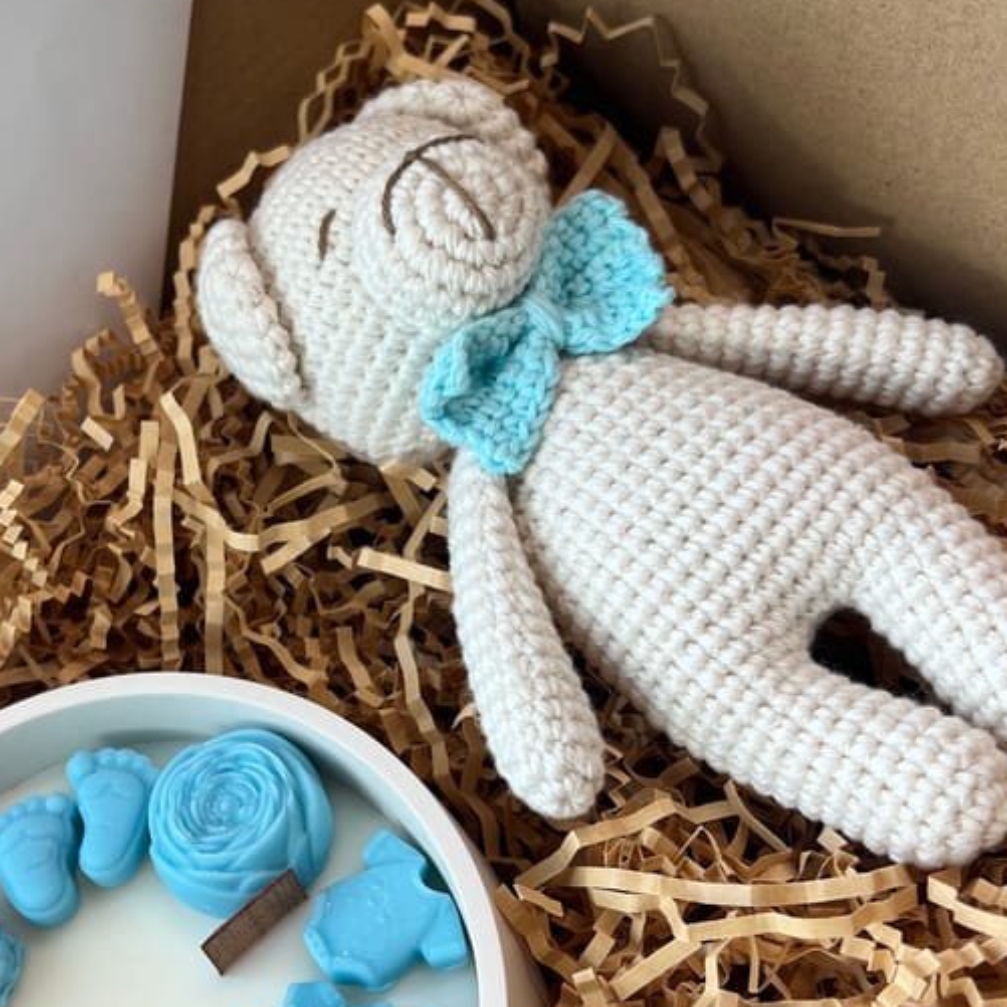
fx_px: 1547
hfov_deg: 35.6
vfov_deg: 35.7
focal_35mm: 47
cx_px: 320
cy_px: 677
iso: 40
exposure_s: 1/266
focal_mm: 5.7
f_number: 1.5
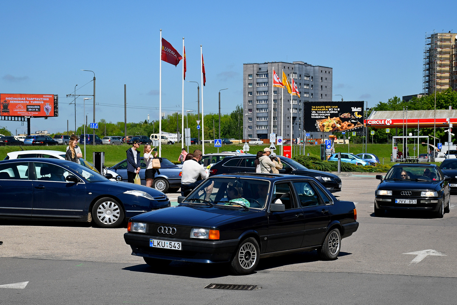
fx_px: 851
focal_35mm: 67
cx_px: 228
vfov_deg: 20.3
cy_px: 152
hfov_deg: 30.1
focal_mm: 45
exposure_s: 1/1600
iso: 200
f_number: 6.3
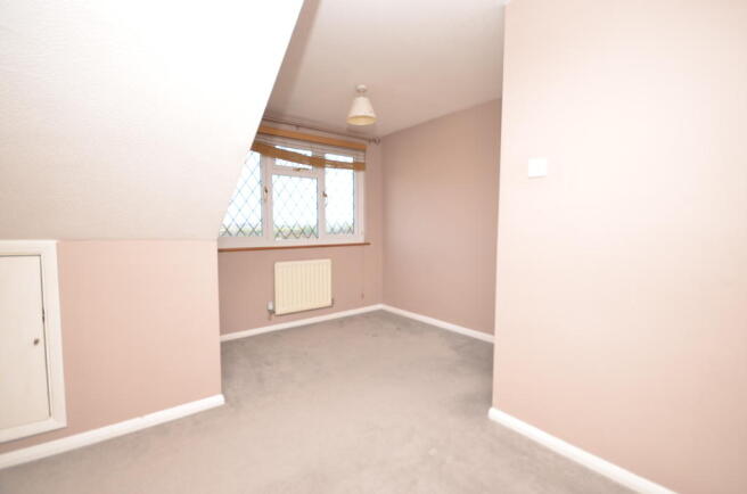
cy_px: 247
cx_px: 374
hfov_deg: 100.5
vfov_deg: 77.0
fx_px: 310
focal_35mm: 15
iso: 100
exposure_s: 1/60
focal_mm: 10
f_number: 4
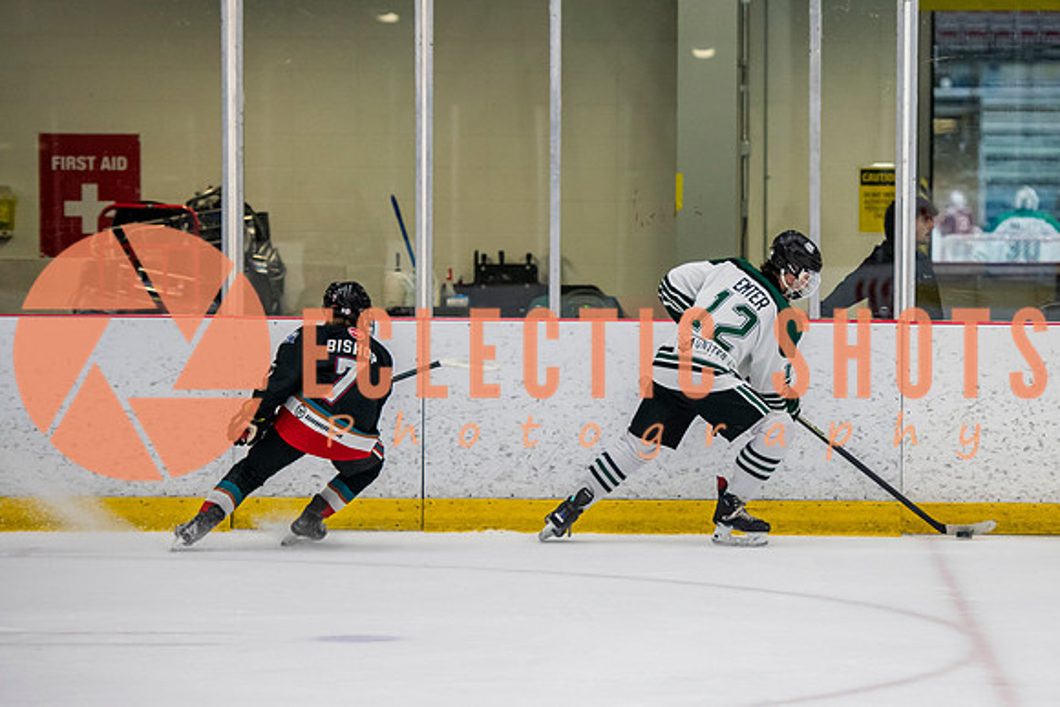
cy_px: 354
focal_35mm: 187
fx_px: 5495
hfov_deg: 11.0
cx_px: 761
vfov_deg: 7.4
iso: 2000
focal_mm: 130
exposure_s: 1/640
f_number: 3.2
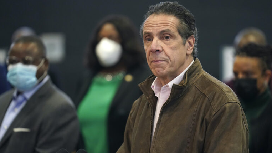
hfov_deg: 10.2
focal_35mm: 211
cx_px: 136
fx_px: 1522
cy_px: 88
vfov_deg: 5.8
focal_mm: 200
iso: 3200
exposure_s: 1/350
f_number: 2.8
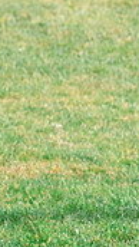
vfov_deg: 4.5
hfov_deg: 2.5
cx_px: -169
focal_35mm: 485
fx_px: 3172
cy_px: 137
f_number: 6.3
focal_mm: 110
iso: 400
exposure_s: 1/640
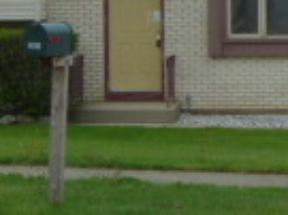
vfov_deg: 8.9
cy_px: 26
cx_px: 209
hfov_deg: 11.9
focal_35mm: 166
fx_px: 1380
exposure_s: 1/200
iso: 80
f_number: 4.5
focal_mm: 6.3
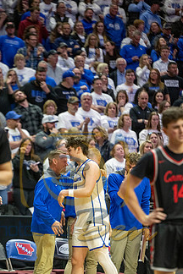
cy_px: 186
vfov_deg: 9.3
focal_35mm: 222
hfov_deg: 6.2
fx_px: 1693
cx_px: 64
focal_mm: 160
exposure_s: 1/1000
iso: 2500
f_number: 2.8
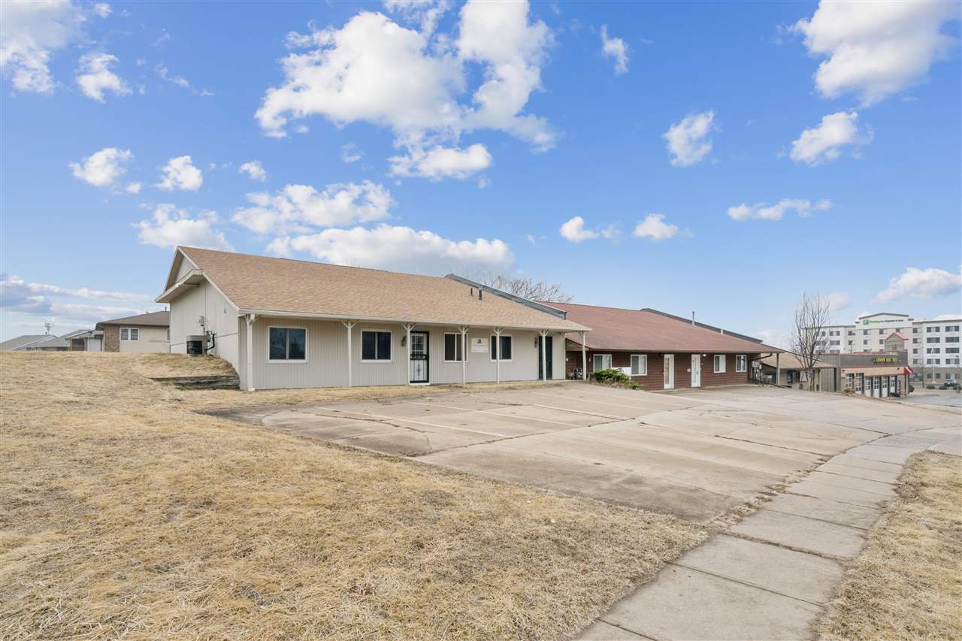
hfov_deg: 90.0
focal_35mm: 18
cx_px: 481
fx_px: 481
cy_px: 320
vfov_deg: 67.4
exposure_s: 1/1600
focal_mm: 18
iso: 400
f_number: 7.1
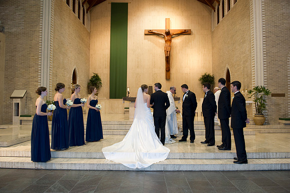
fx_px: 209
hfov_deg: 69.4
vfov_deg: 49.5
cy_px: 96
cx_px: 145
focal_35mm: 26
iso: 1250
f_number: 4
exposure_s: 1/50
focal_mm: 26
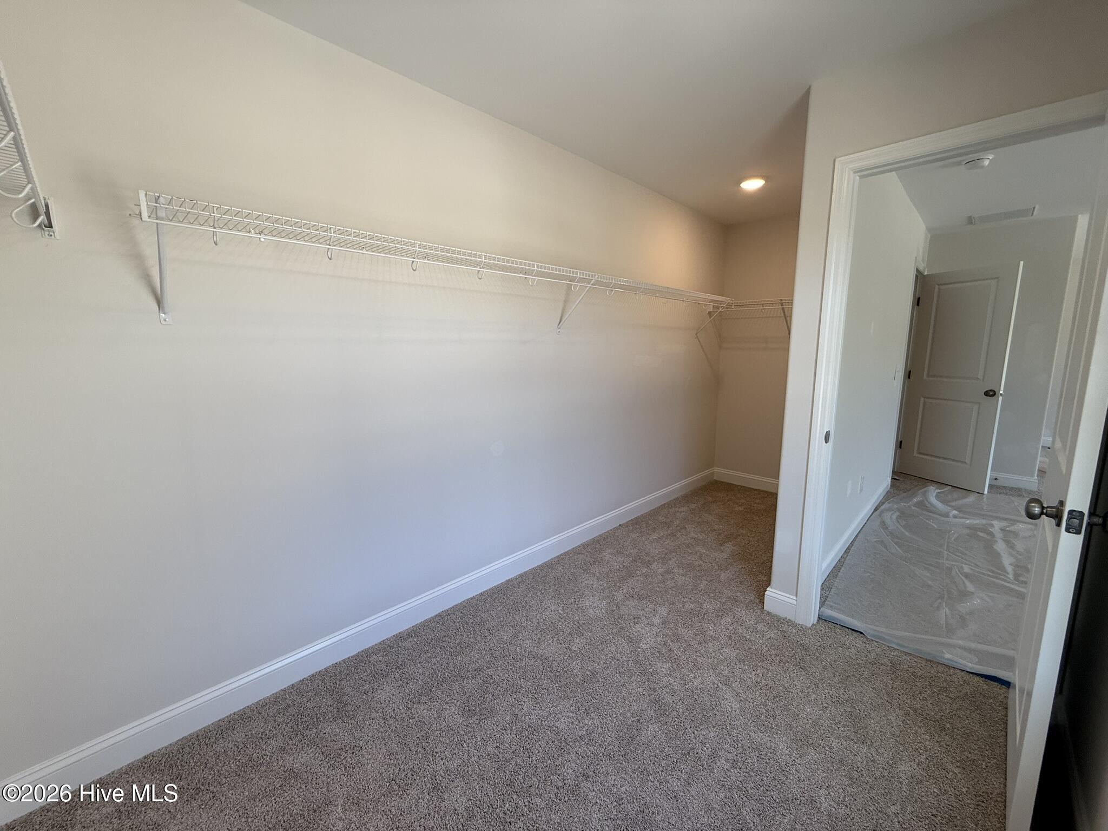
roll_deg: +0.1
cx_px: 554
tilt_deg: -8.0
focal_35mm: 14
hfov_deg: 102.1
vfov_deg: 85.7
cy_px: 416
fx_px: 448
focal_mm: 2.22
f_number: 2.2
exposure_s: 1/120
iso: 80
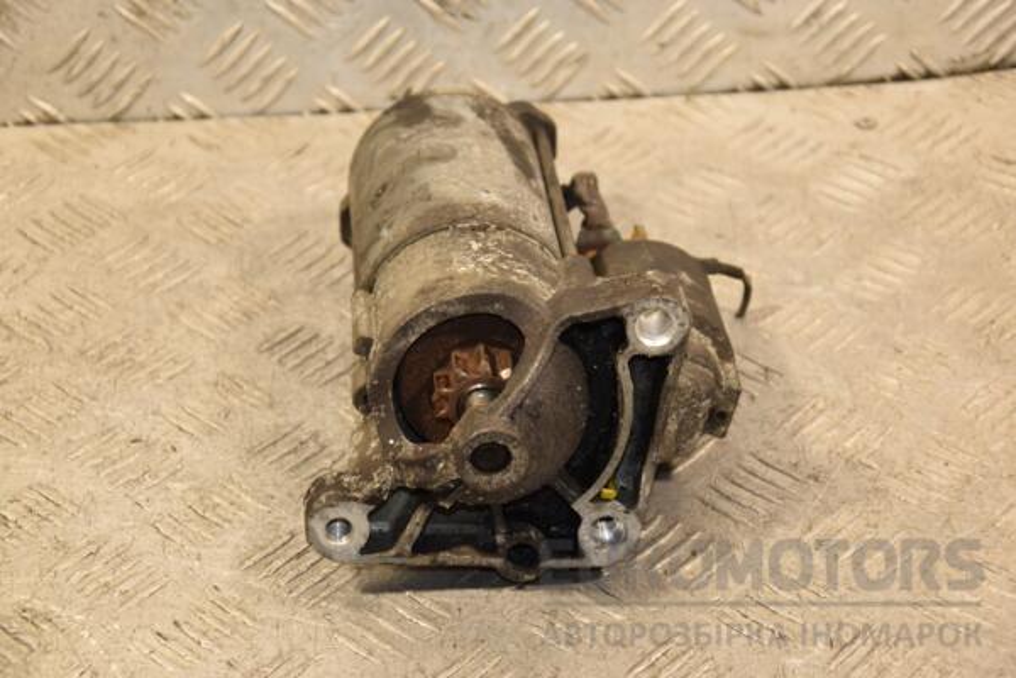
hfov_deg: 20.6
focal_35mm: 99
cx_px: 508
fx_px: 2794
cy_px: 339
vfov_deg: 13.8
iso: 800
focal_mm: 66
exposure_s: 1/100
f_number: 5.3
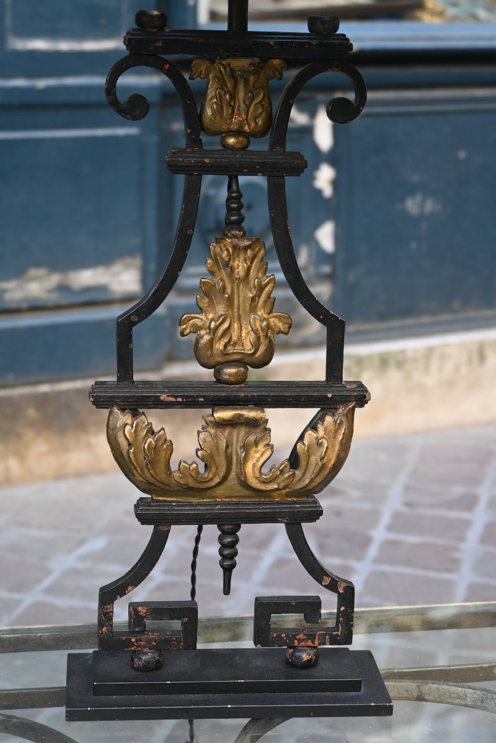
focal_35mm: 75
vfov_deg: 27.0
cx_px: 248
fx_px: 1550
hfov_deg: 18.2
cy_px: 372
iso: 400
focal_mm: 50
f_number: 4.8
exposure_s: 1/200
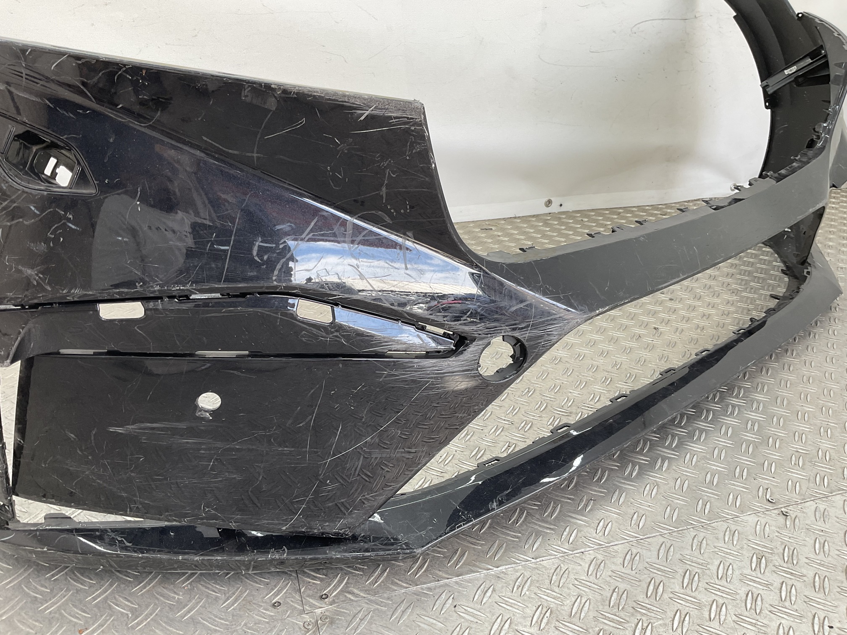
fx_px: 710
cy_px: 318
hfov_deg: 61.7
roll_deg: -1.7
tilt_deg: -26.2
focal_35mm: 29
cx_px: 424
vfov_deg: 48.2
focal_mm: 3
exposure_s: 1/100
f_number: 1.8
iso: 25
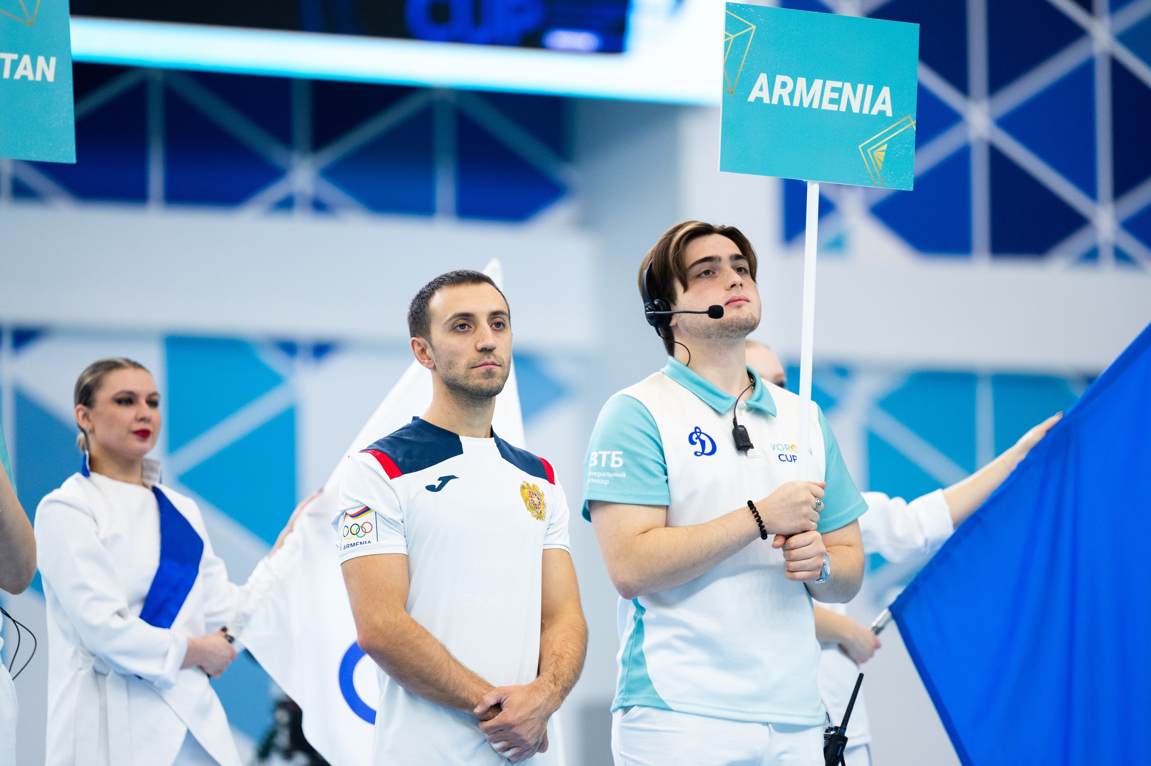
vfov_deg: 6.1
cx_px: 593
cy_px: 393
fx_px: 7221
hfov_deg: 9.1
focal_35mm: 226
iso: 1600
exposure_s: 1/800
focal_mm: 200
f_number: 2.8
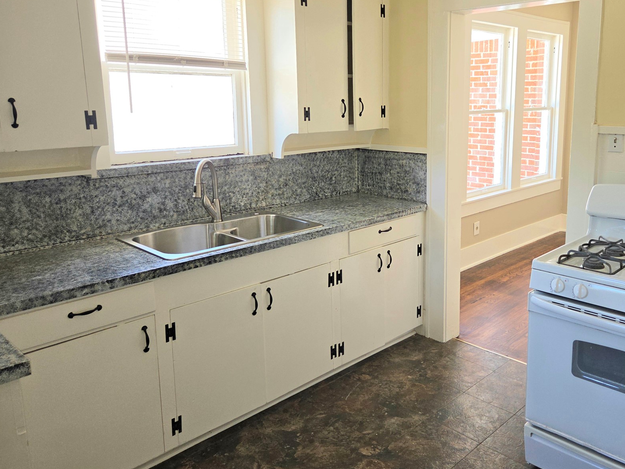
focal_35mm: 30
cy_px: 186
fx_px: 542
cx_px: 403
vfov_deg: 46.5
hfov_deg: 58.9
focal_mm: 5.4
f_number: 1.8
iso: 40
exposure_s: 1/120
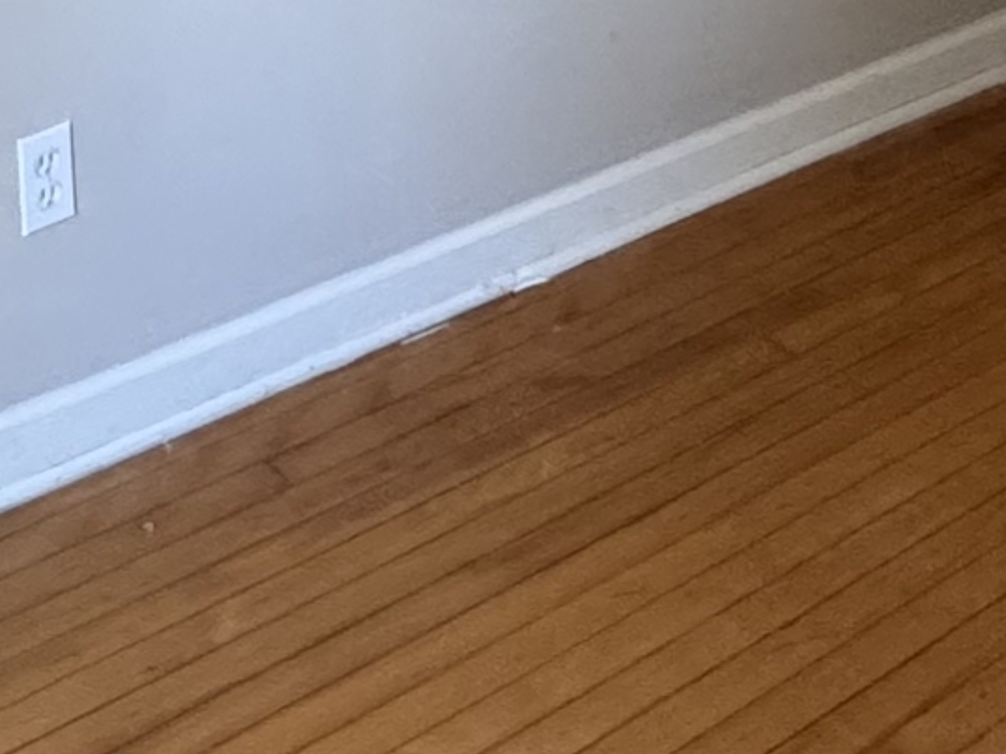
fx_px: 2324
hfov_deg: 24.4
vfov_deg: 14.6
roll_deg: -1.0
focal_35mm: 80
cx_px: 426
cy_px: -831
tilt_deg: -0.5
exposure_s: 1/59
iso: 500
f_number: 2.2
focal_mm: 2.22
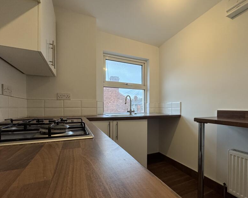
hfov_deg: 85.9
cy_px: 109
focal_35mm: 18
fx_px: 132
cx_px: 140
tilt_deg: -0.4
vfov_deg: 73.6
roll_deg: +0.3
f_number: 2.2
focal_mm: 2.22
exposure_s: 1/100
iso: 320
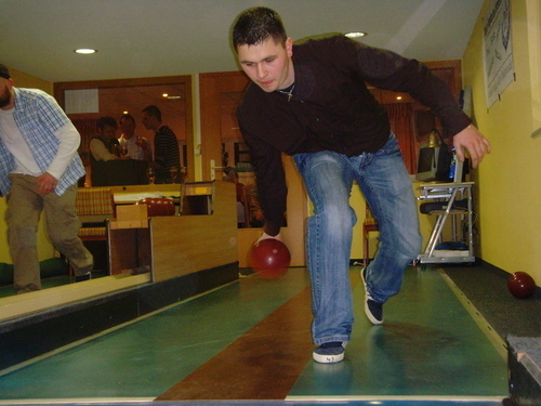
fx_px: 938
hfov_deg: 32.2
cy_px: 203
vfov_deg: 24.4
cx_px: 270
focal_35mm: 60
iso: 400
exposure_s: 1/45
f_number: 3.9
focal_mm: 10.2
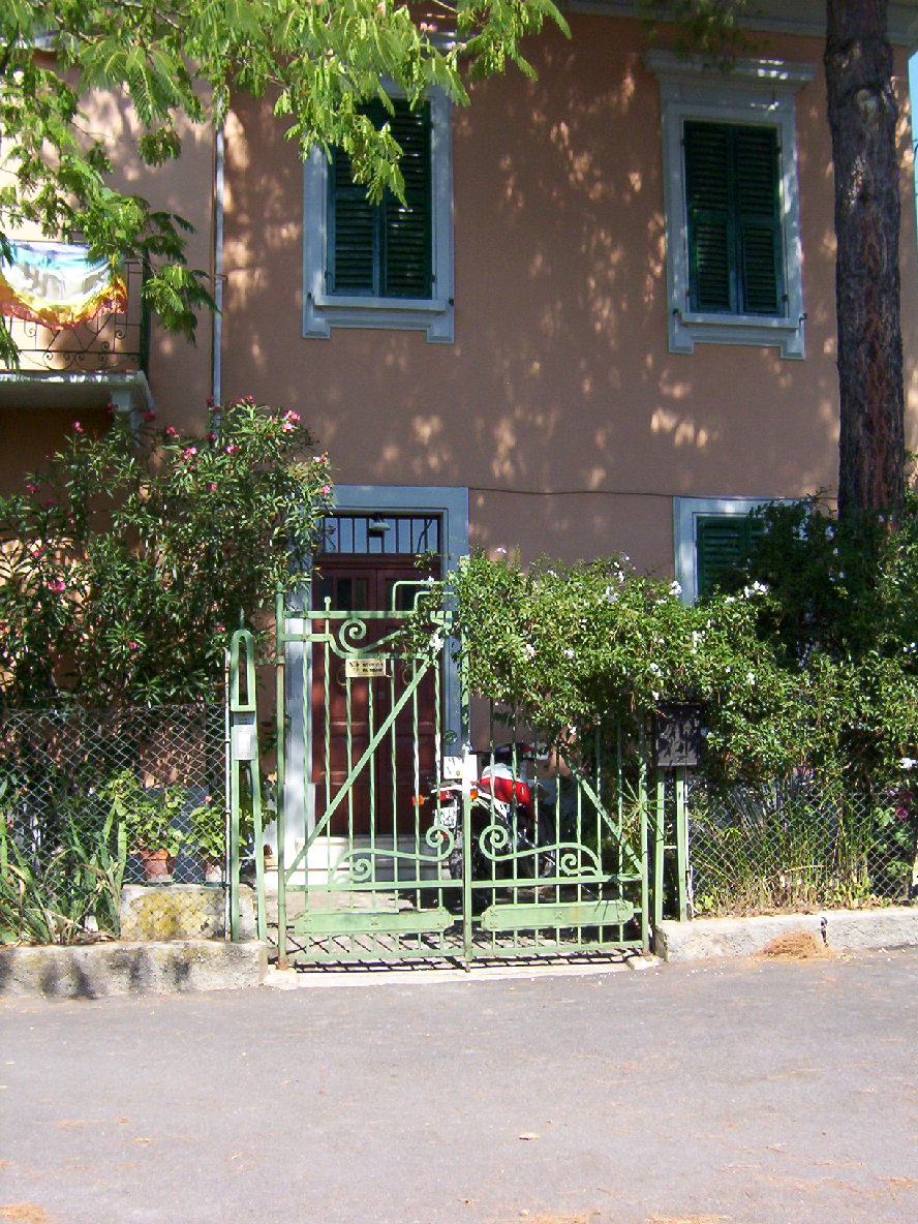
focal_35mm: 36
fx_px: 1273
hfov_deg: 39.7
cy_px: 612
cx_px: 459
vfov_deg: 51.4
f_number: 5.24
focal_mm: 5.54
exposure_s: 1/351
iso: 100
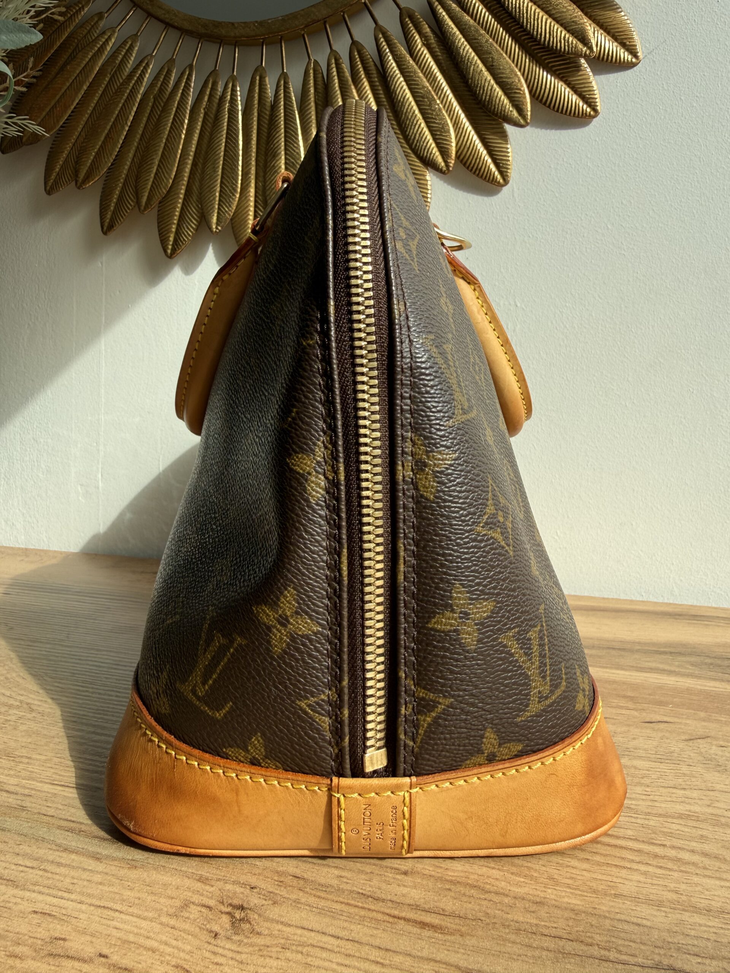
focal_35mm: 24
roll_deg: -0.8
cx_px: 365
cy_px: 486
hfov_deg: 56.8
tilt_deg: -0.5
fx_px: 675
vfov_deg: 71.6
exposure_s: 1/671
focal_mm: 2.22
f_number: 2.2
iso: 40
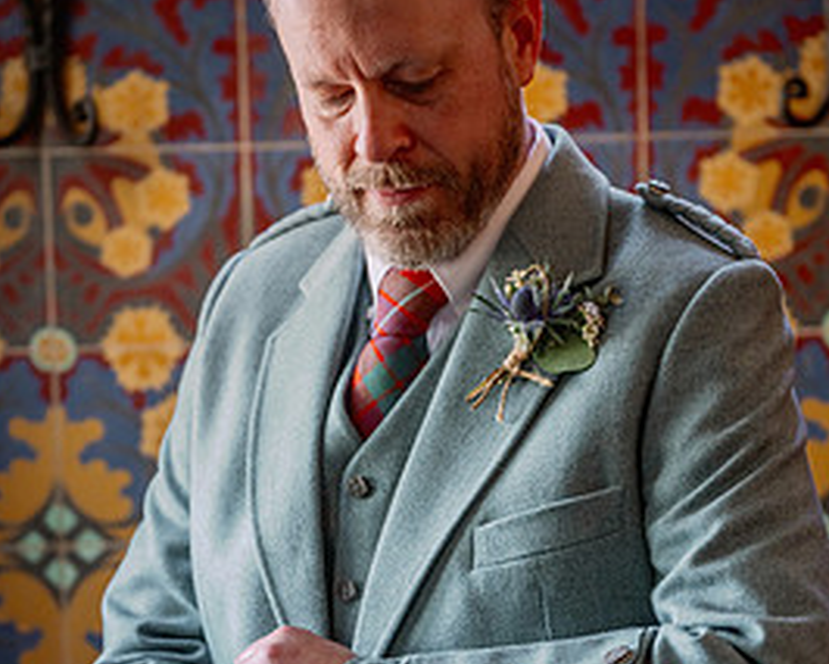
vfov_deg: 14.2
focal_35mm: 108
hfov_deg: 17.8
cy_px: 443
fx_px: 2651
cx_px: 427
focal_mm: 68
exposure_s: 1/125
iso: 1250
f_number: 2.8
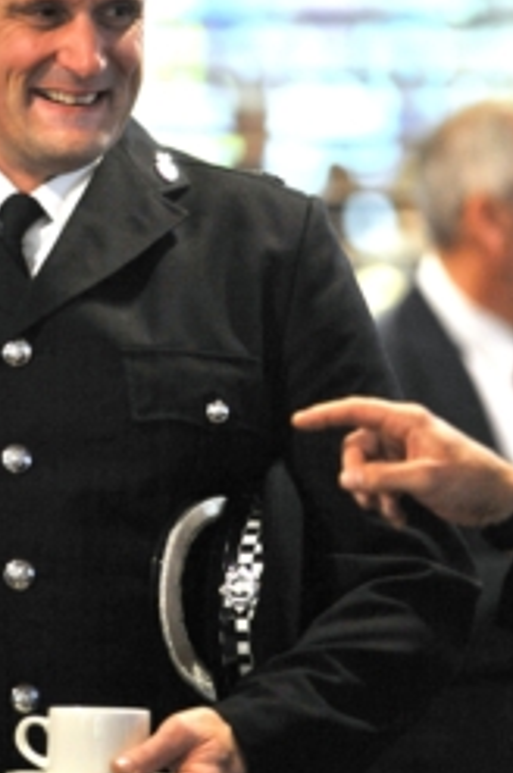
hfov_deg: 4.0
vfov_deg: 6.0
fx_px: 7309
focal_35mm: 341
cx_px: 94
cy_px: 202
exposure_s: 1/125
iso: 3200
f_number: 2.8
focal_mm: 200
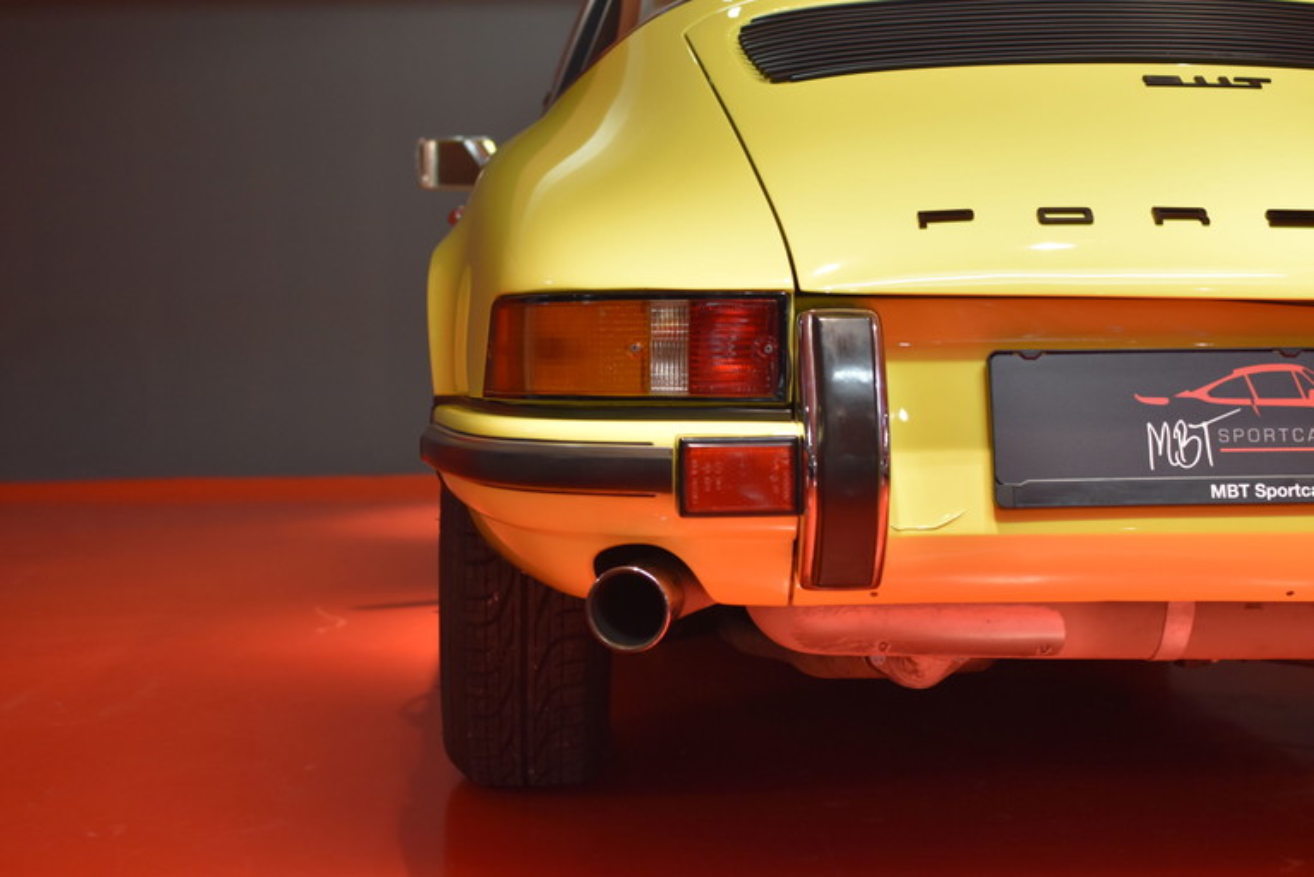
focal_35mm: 52
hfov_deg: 37.8
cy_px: 438
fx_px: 1917
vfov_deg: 25.8
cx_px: 657
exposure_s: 1/60
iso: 800
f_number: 3.5
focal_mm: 35
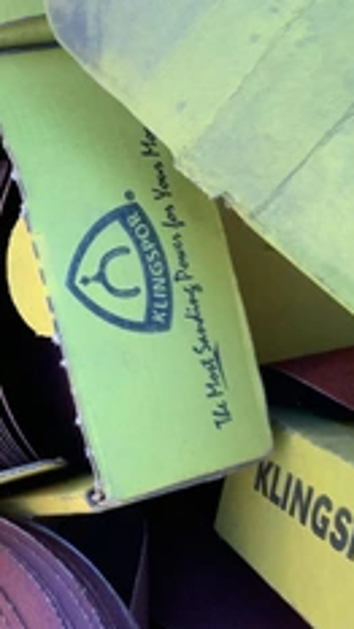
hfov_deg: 19.9
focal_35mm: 58
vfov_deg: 36.0
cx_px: -22
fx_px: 968
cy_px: 356
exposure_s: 1/100
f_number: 2.4
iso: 40
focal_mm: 3.3
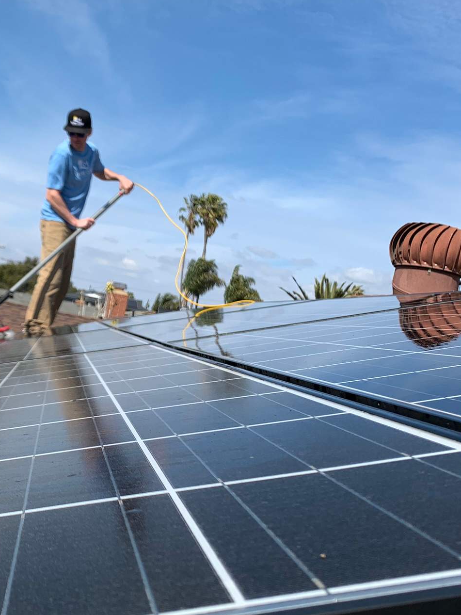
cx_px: 86
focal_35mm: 42
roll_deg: -11.3
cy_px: 314
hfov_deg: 33.3
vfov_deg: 44.8
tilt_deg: +0.7
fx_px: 746
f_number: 1.8
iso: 25
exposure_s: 1/2755
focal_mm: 4.25
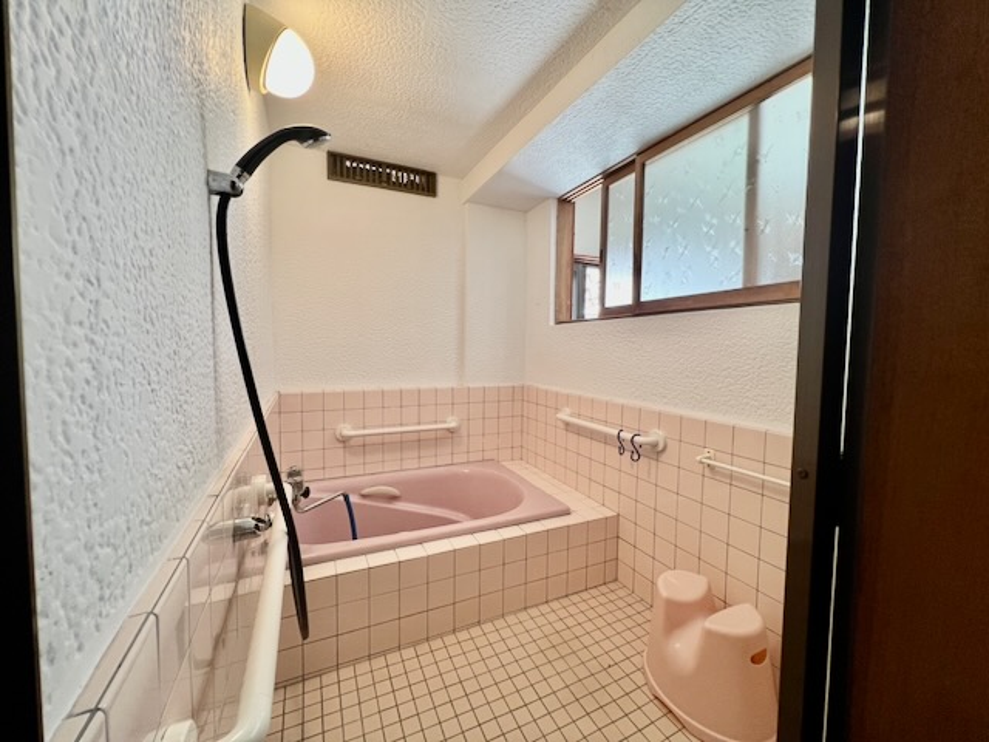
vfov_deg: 89.9
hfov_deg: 106.2
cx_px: 494
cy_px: 371
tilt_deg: -3.7
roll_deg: -0.2
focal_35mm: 13
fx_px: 371
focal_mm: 1.57
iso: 125
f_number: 1.8
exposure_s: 1/60
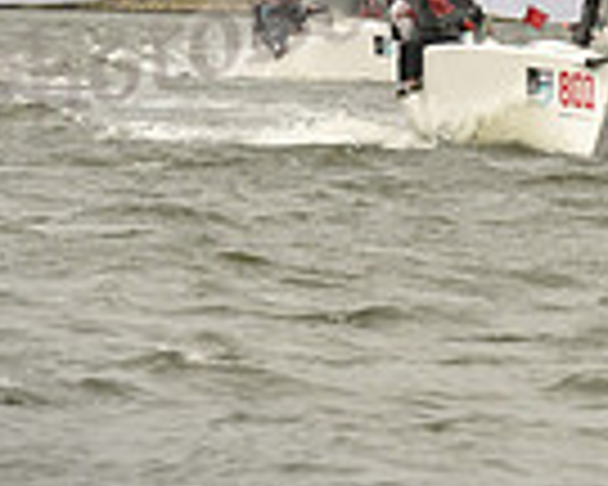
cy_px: -729
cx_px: 826
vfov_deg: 1.6
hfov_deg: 2.0
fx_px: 17473
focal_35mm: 971
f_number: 9
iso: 400
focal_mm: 240
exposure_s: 1/1000
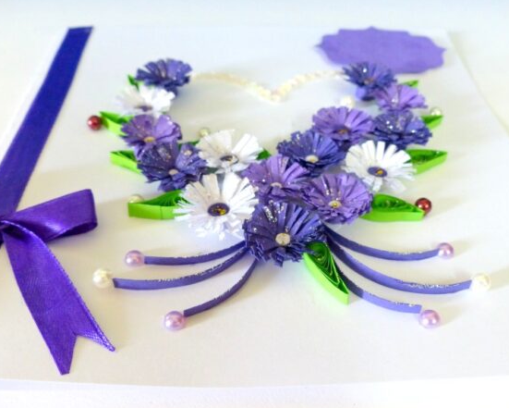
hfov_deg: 52.8
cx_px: 266
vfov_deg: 43.4
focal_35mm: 34
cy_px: 204
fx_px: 512
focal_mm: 5.7
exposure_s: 1/40
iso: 400
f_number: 2.8
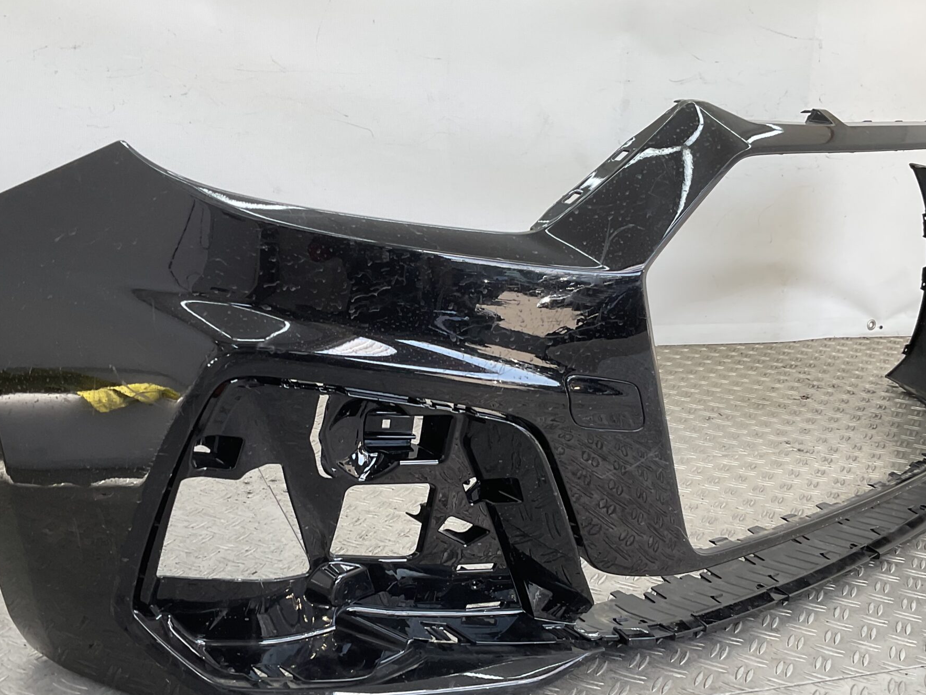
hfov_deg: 44.8
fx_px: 1124
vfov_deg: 34.3
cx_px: 439
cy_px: 400
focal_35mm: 42
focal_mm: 3
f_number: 1.8
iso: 16
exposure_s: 1/133
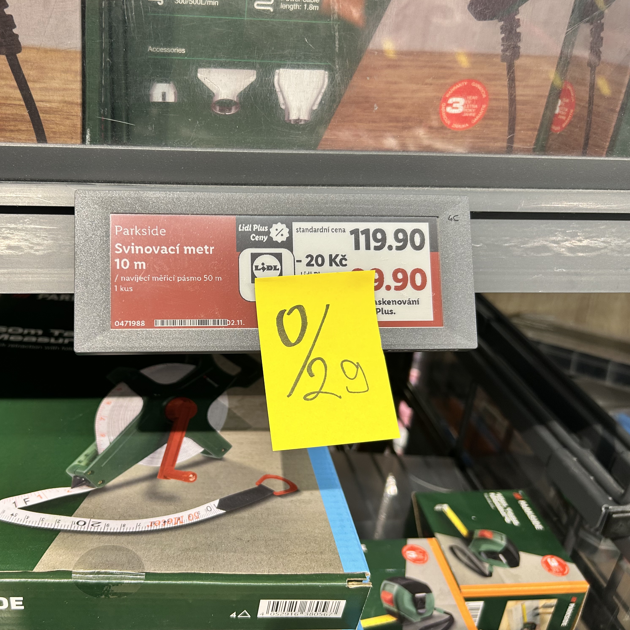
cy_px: 313
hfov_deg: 51.8
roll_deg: -2.5
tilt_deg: -26.9
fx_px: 638
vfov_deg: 52.5
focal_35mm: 31
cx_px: 223
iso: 100
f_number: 1.5
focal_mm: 5.7
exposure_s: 1/100
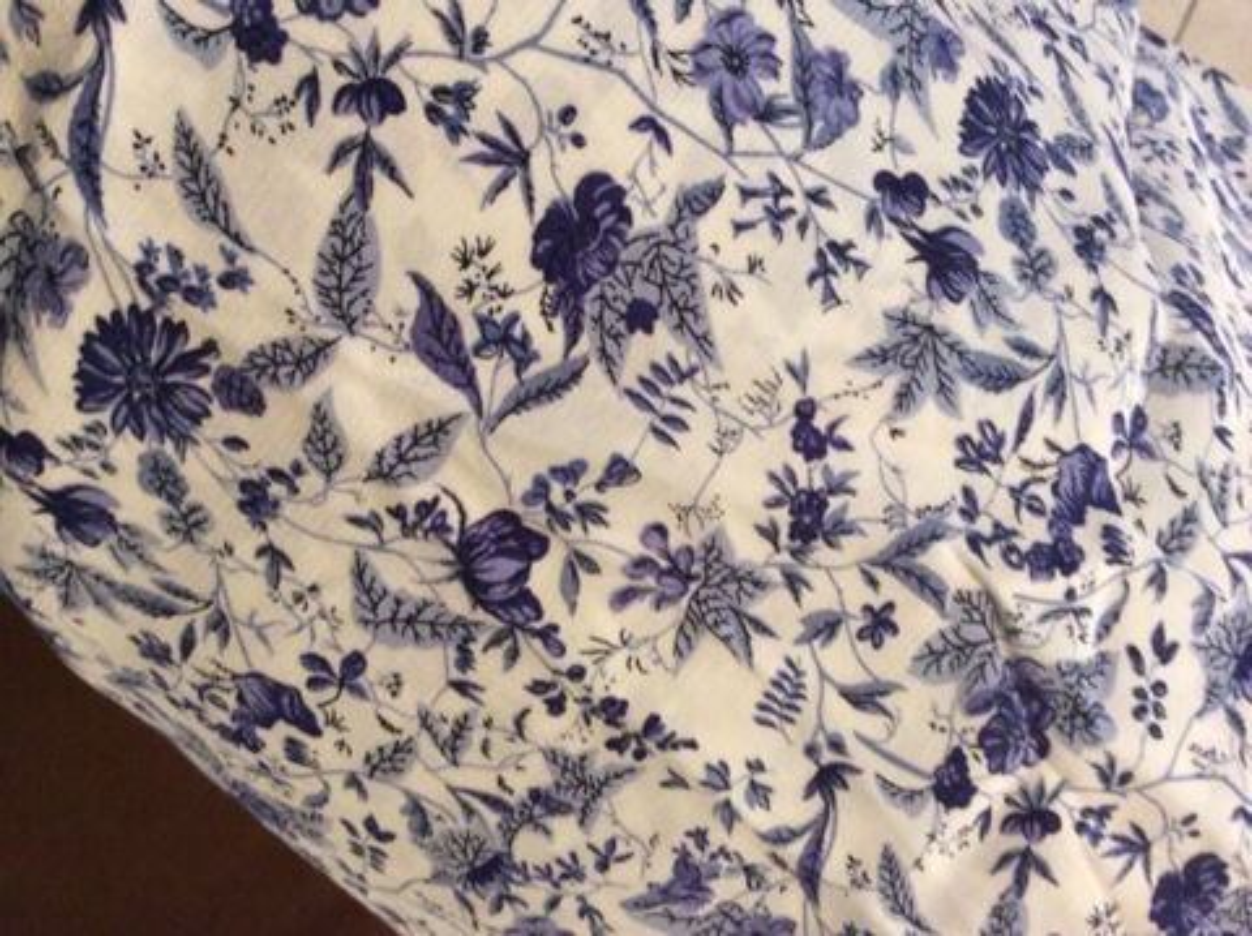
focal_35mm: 32
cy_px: 468
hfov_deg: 56.9
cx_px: 626
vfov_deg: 44.1
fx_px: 1156
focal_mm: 3.3
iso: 125
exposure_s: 1/25
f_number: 2.4
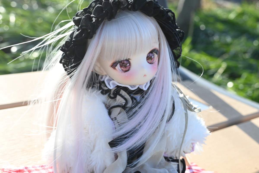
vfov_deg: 22.6
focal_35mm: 60
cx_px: 130
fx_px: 432
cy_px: 86
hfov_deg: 33.4
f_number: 8
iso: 110
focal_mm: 40
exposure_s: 1/60
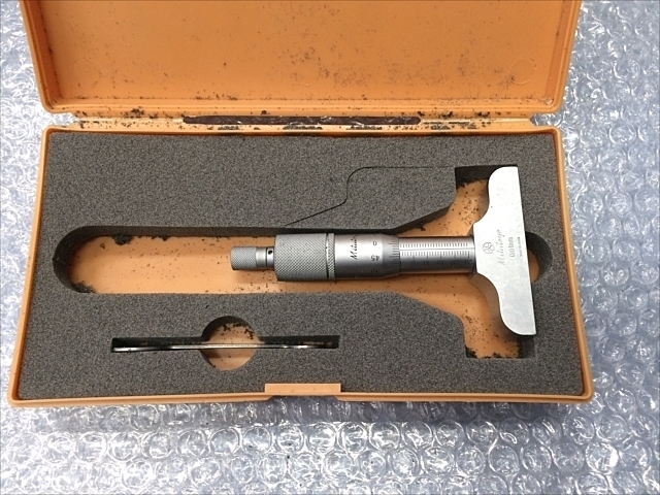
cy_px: 248
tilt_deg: -76.4
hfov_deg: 61.7
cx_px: 330
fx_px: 553
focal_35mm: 29
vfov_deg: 48.2
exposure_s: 1/30
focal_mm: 4.15
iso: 125
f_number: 2.2
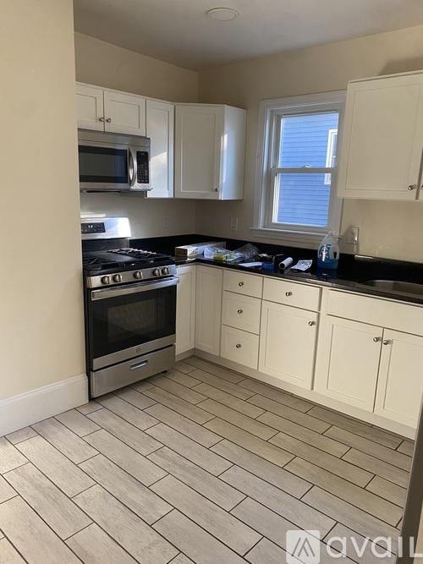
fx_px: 424
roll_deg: -1.1
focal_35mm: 26
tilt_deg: -11.3
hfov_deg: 53.0
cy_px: 282
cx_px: 212
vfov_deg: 67.3
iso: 100
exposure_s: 1/60
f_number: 1.8
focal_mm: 4.25
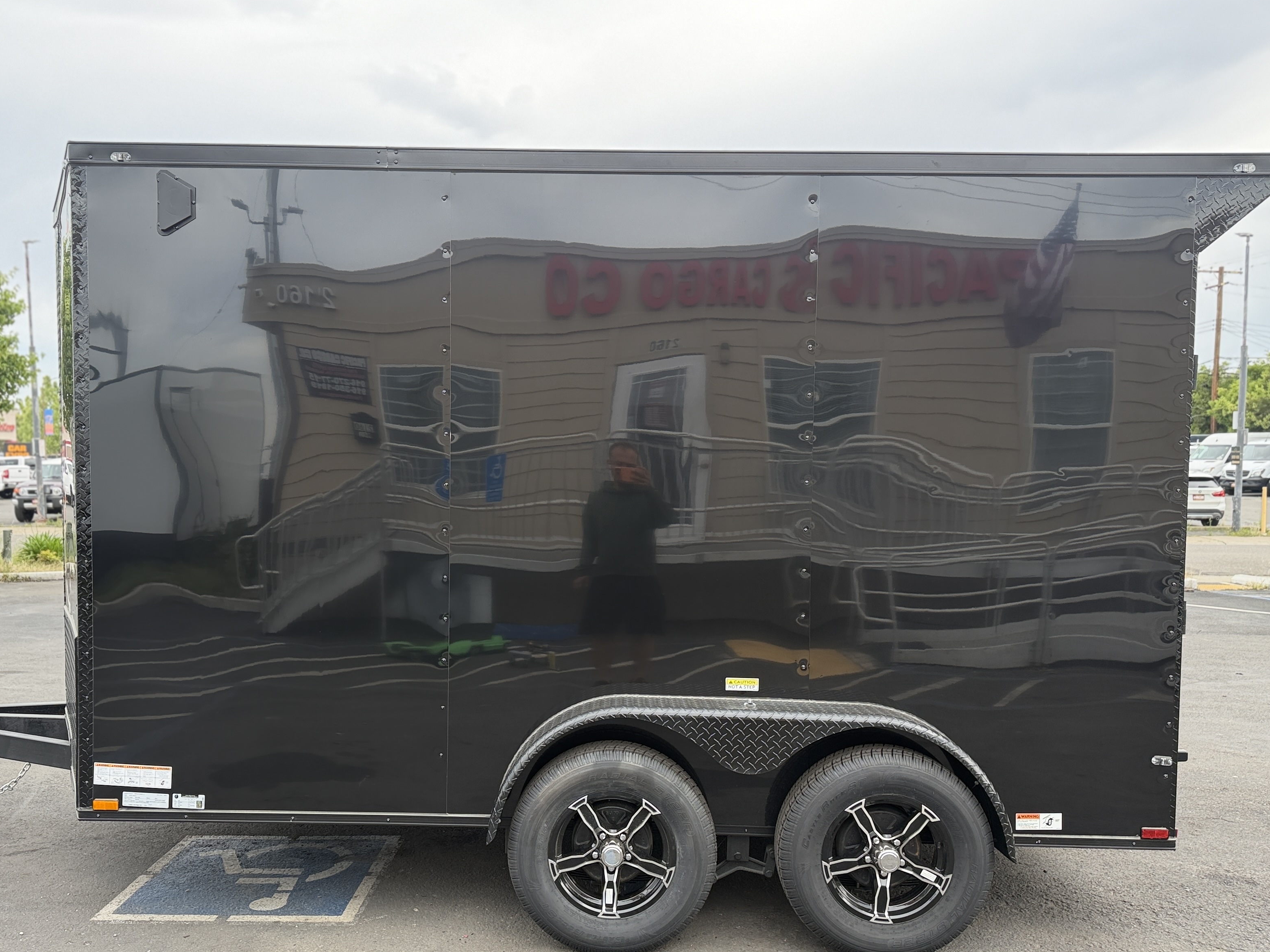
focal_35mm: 31
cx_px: 589
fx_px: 1137
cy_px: 551
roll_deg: +0.0
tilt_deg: -4.9
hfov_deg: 58.3
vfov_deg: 45.3
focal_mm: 6.76
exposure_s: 1/796
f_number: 1.78
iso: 100
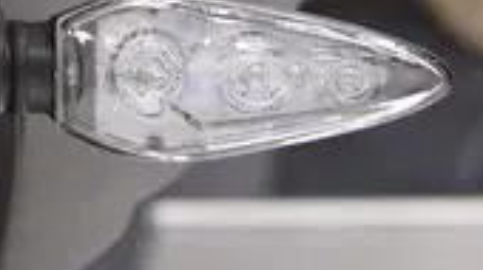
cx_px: -479
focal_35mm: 370
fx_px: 4731
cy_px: -553
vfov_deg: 3.2
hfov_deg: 5.7
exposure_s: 1/200
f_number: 5
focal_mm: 50
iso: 1000
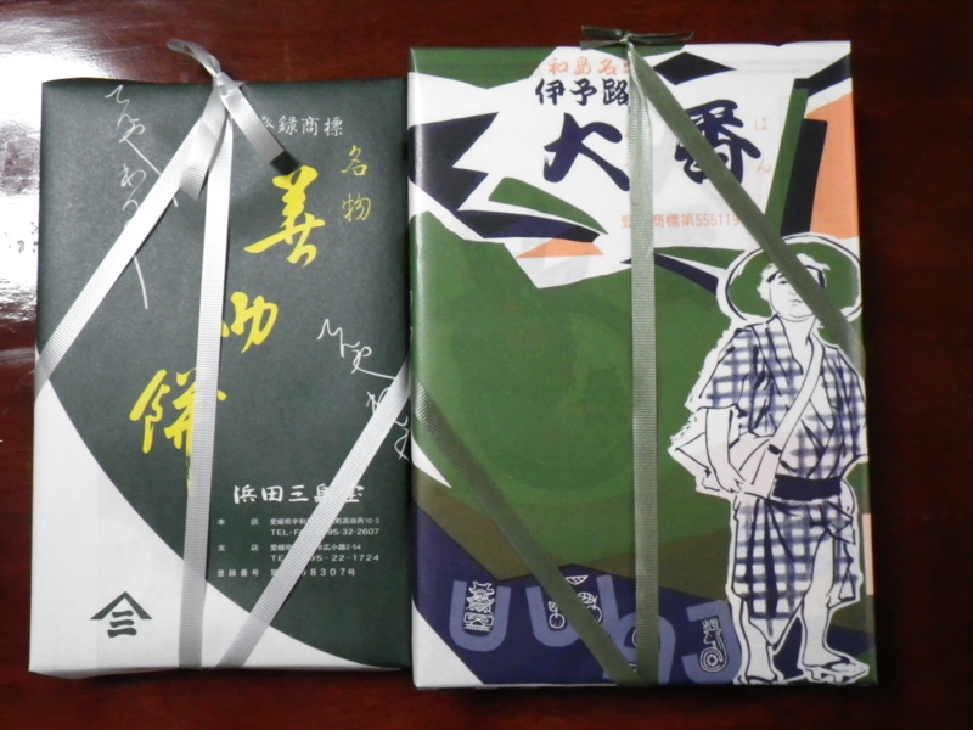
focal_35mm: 34
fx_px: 956
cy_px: 365
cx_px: 486
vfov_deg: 41.8
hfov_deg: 54.0
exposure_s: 1/50
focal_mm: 6.1
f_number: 3.8
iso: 800
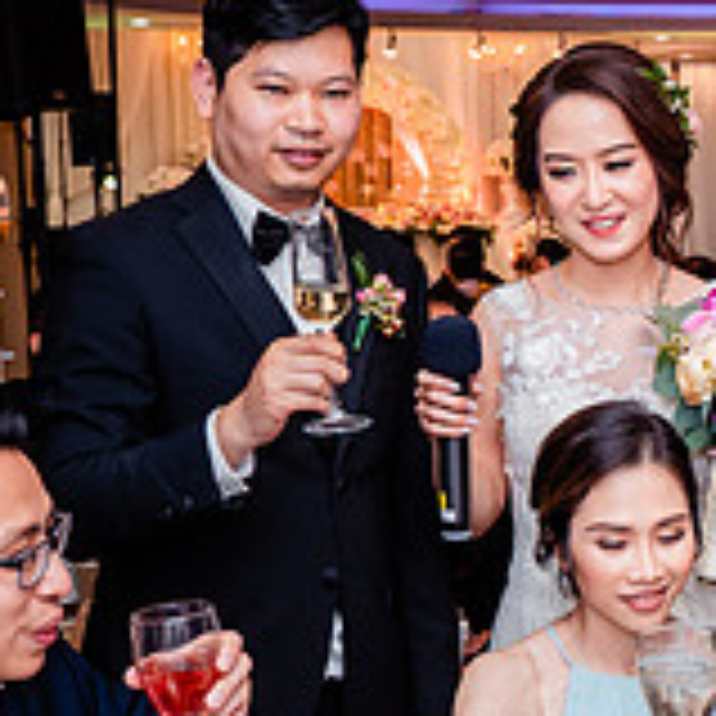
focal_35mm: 87
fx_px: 2036
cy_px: 489
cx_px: 923
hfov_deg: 18.6
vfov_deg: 19.9
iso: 1600
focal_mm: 28
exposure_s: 1/160
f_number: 4.5
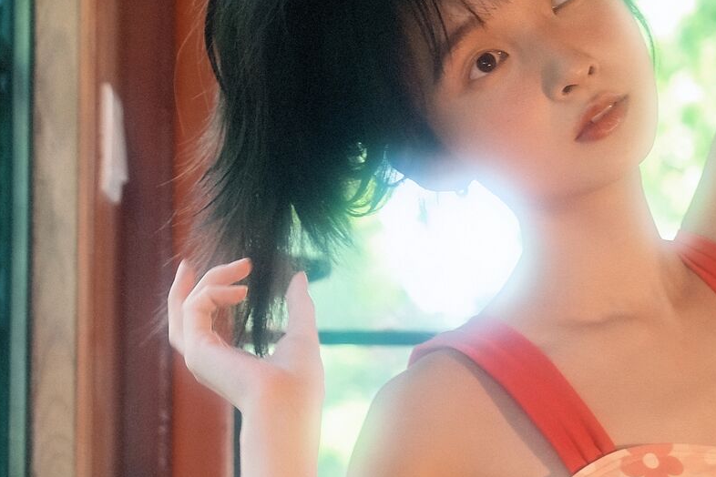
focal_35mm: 142
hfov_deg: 14.4
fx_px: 2824
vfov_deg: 9.6
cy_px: 402
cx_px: 515
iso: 500
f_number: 2.8
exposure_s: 1/60
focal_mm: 41.4
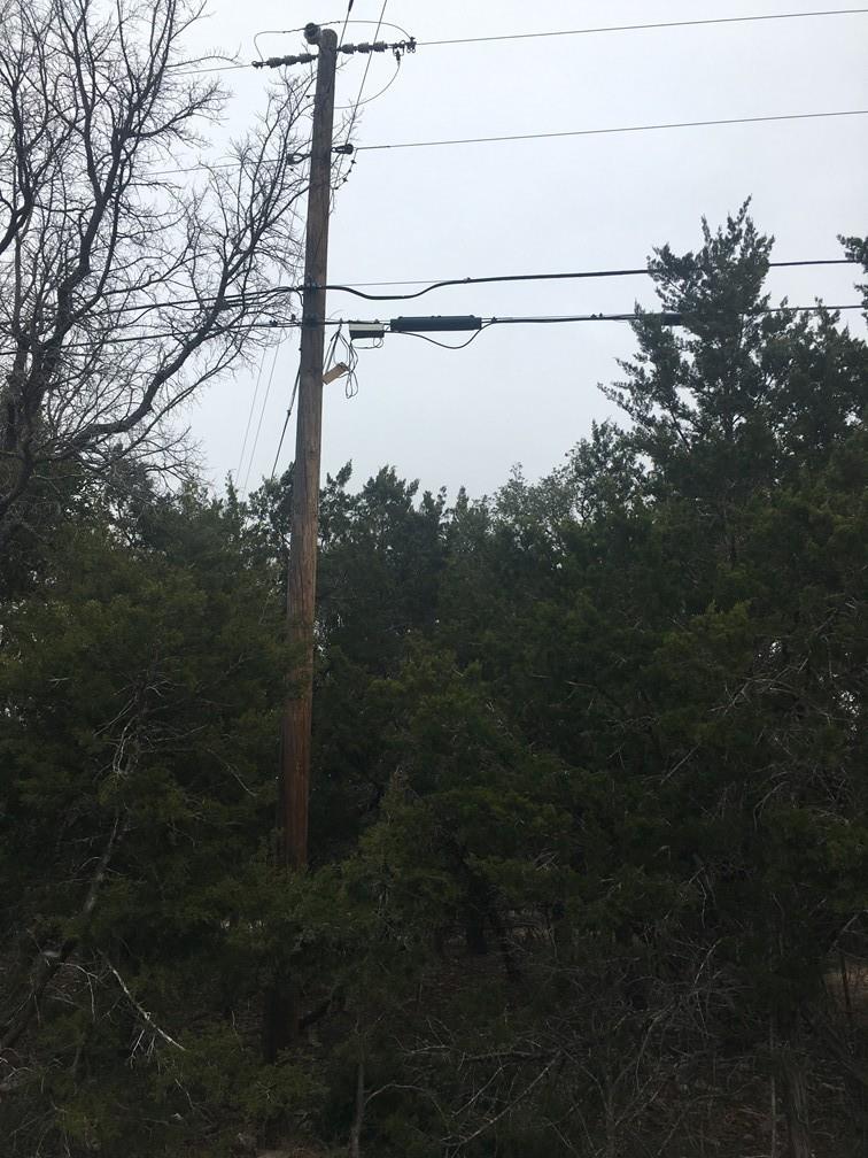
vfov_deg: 61.7
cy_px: 579
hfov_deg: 48.2
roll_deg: -2.0
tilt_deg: +19.6
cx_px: 434
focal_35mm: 29
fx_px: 970
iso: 25
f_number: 2.2
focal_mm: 4.15
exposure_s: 1/718
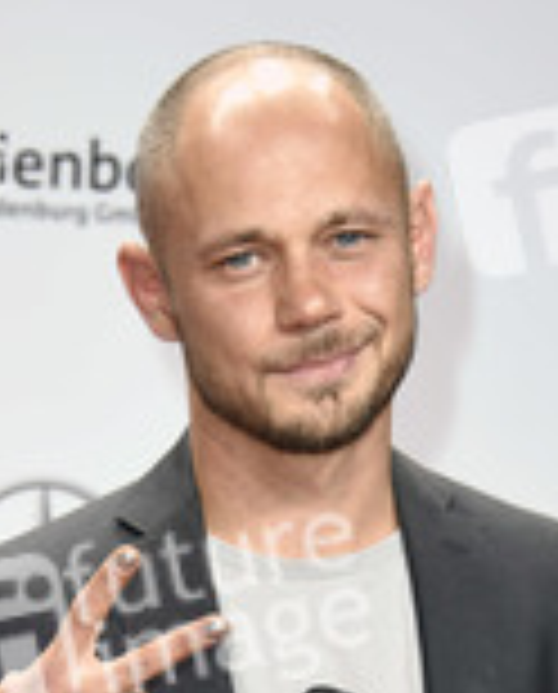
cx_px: 270
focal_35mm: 238
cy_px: 846
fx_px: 4894
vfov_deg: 8.0
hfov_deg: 6.5
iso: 640
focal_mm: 98
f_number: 5.6
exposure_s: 1/250
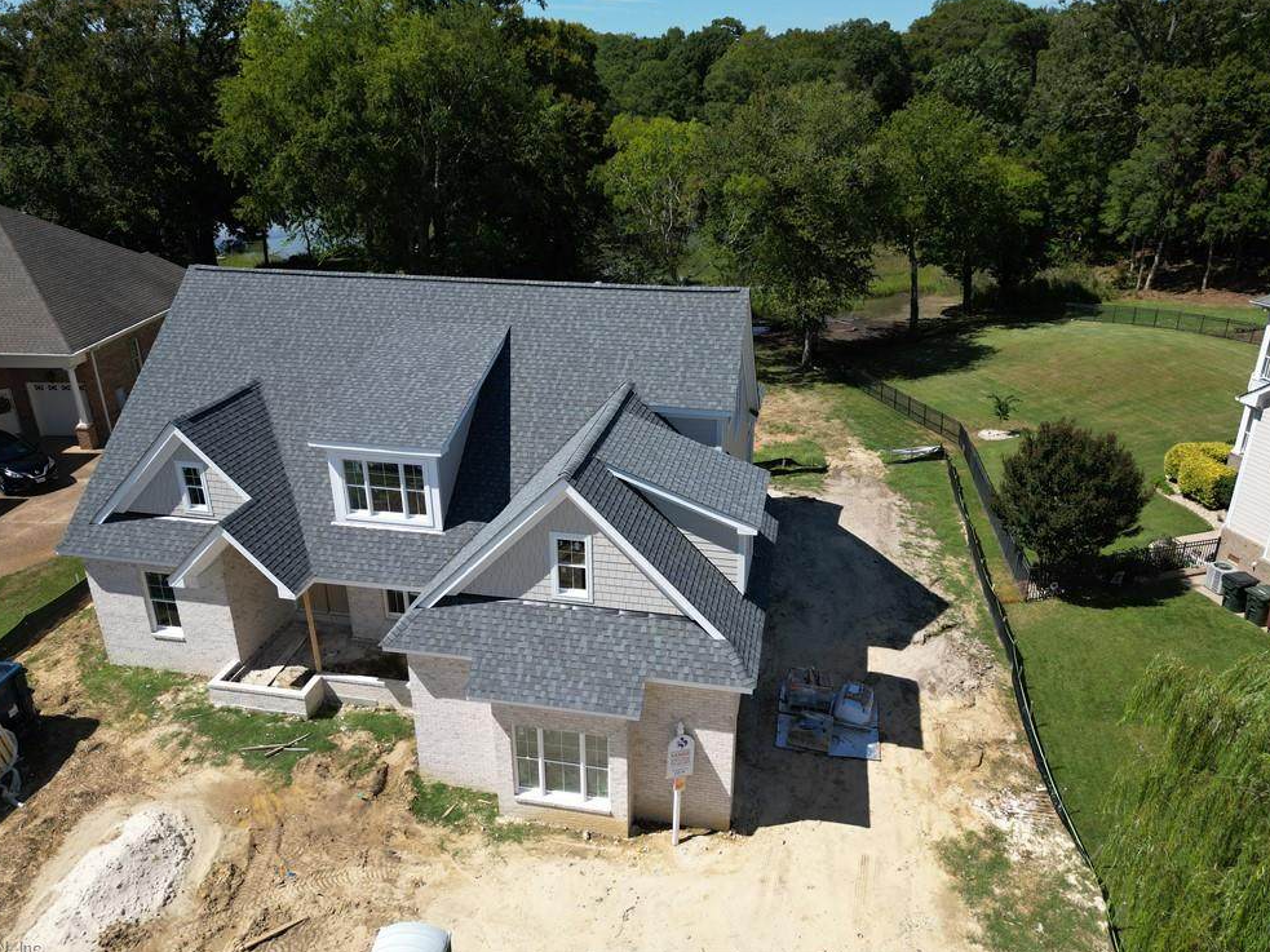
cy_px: 462
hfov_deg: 69.4
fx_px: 917
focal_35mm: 25
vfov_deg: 54.9
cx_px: 627
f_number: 1.7
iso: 100
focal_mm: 6.72
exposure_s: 1/2500
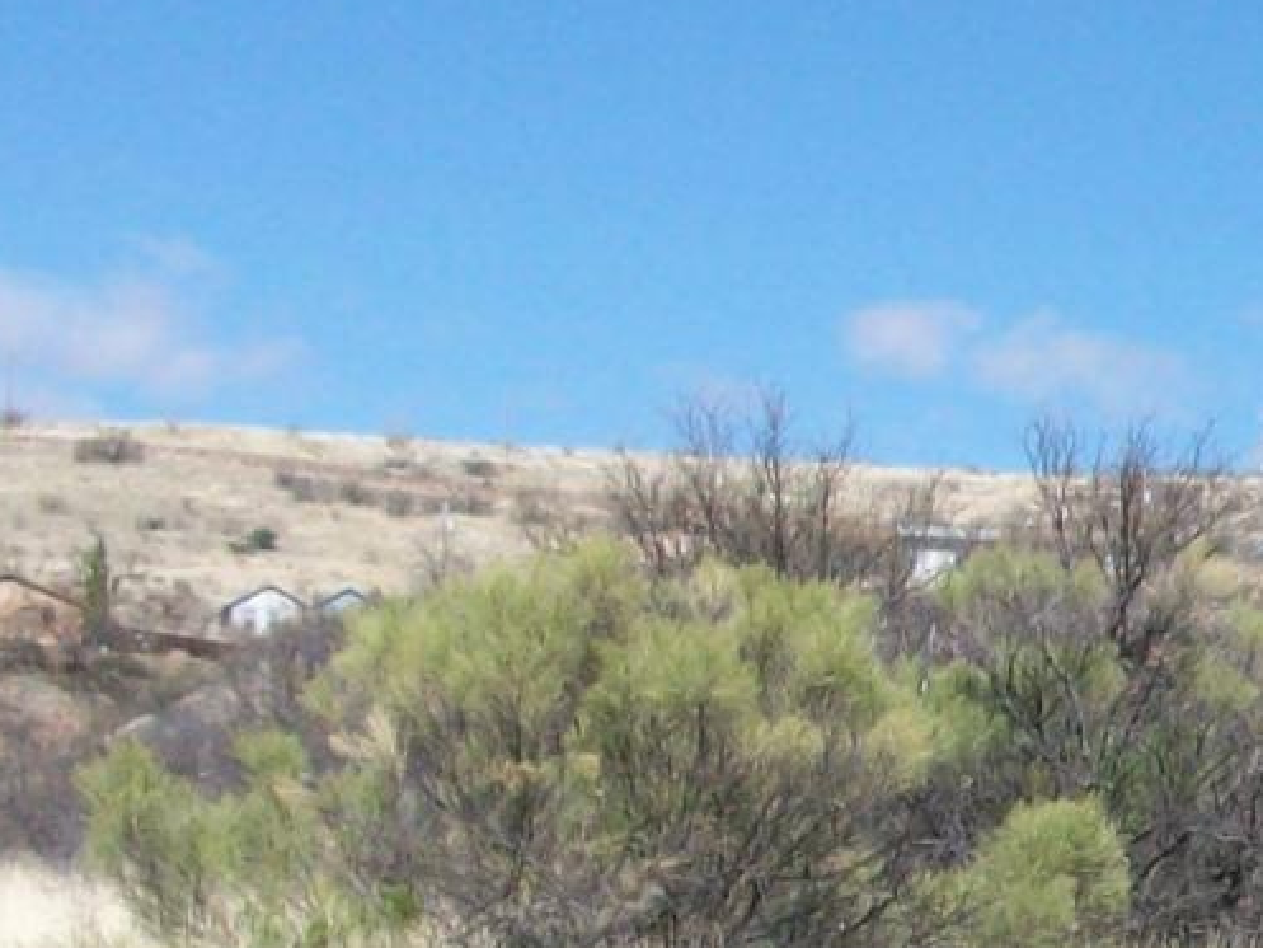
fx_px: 5109
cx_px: 2173
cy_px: 569
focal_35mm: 140
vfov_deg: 10.6
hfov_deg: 12.9
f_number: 5.5
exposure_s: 1/357
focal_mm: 5.7
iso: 64
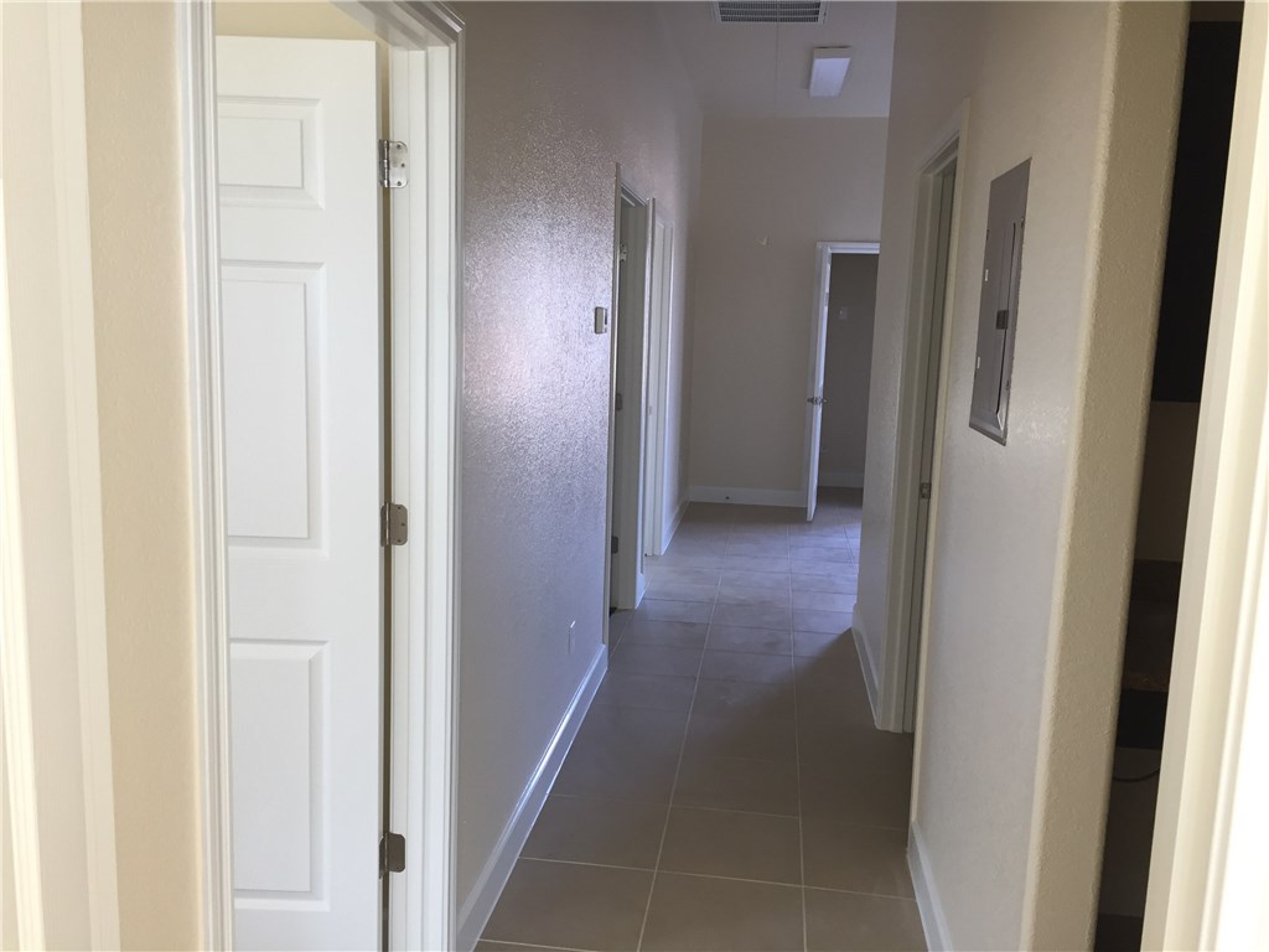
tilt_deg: -9.9
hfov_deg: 61.7
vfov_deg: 48.2
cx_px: 634
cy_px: 476
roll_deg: -3.1
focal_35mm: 29
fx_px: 1063
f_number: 2.2
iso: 40
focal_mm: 4.15
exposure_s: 1/40
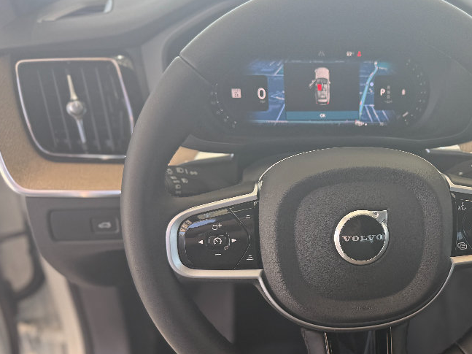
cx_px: 363
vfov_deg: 37.6
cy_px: 209
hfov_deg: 46.9
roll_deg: -1.9
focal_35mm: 38
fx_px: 518
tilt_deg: -31.4
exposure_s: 1/121
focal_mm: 6.76
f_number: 1.78
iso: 80
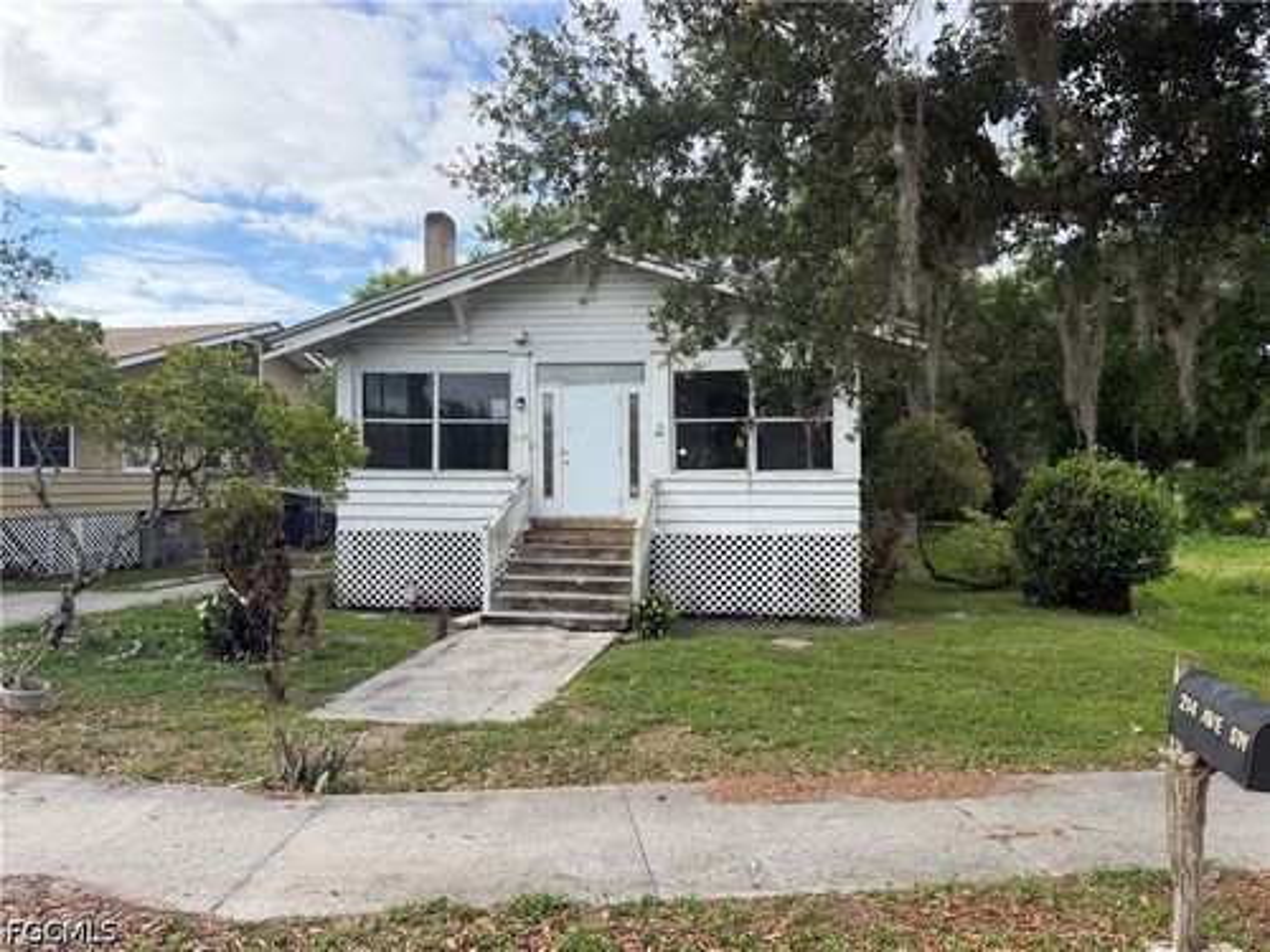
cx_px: 635
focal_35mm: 24
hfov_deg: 71.6
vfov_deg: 56.8
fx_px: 881
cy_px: 476
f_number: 1.78
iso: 100
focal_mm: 6.76
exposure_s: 1/1689
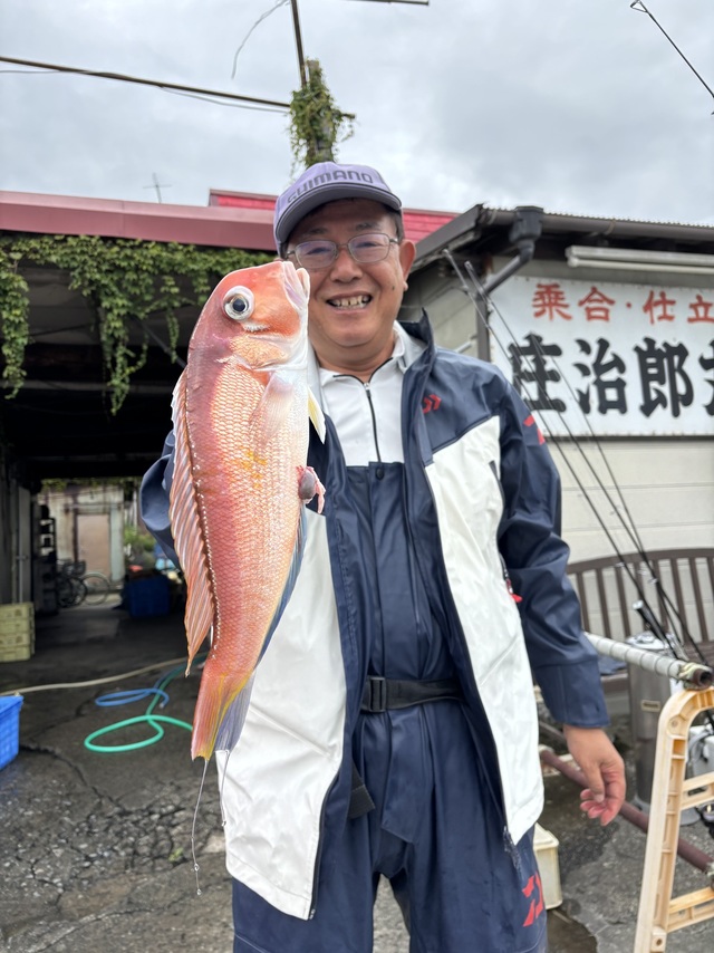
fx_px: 715
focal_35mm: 26
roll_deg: +2.7
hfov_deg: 53.0
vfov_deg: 67.3
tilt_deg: +5.5
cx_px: 357
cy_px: 476
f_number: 1.6
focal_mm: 5.96
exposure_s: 1/1499
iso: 50
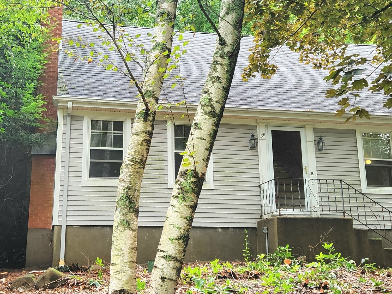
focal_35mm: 47
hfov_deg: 40.4
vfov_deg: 30.8
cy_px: 126
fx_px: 532
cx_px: 172
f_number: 1.8
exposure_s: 1/182
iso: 25
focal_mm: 5.4
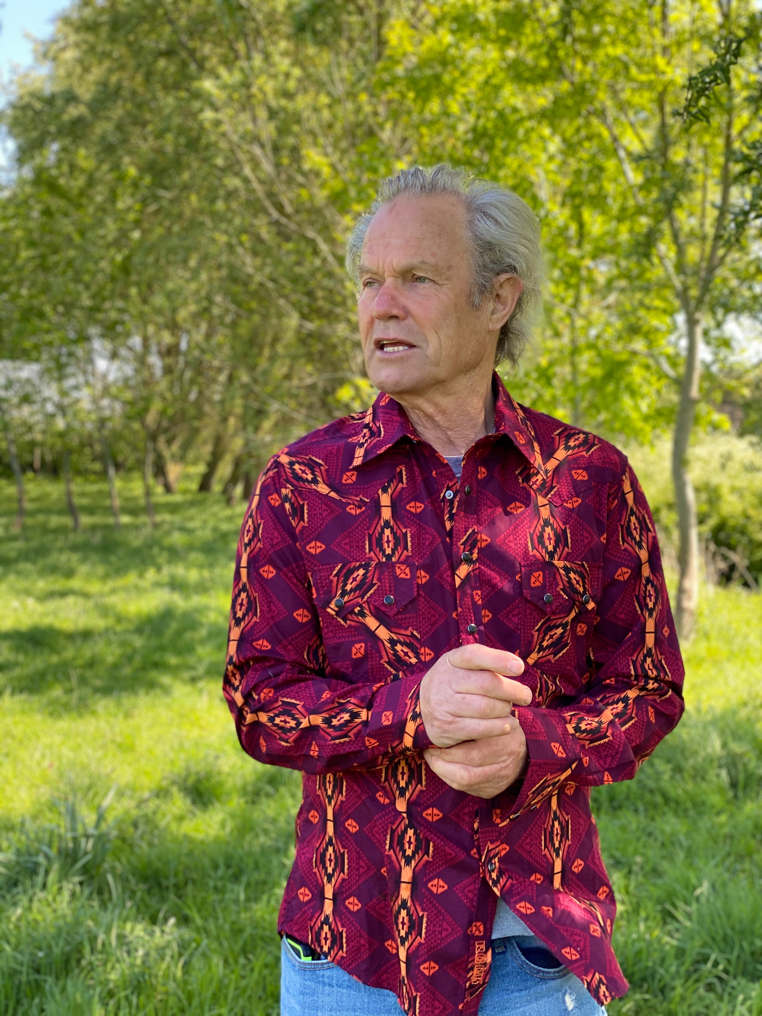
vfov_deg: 36.8
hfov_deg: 28.0
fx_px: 1526
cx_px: 381
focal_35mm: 52
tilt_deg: -1.9
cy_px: 508
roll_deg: +0.3
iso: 20
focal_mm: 6
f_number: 2
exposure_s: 1/122
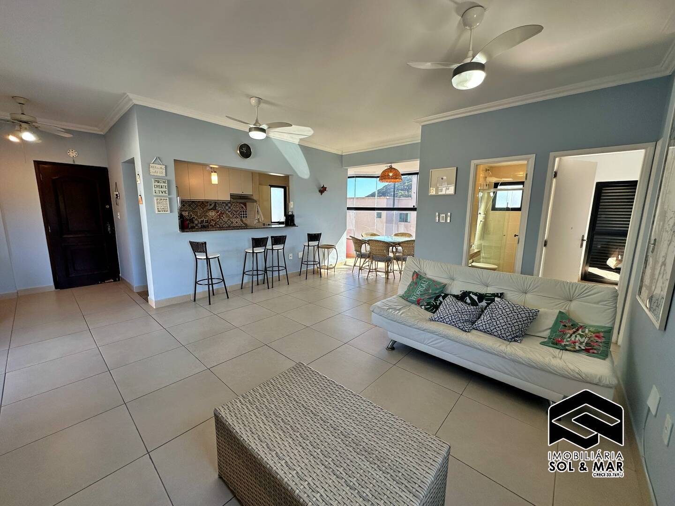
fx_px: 273
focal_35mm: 14
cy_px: 253
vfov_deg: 85.7
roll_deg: -0.8
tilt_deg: -9.4
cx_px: 338
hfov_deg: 102.1
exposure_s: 1/120
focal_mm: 2.22
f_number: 2.2
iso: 50
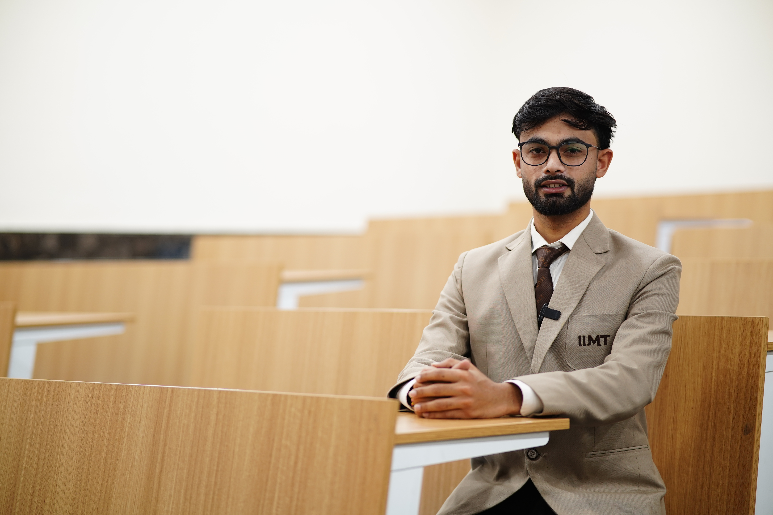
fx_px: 1825
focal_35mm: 85
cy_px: 258
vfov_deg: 16.1
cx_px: 386
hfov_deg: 23.9
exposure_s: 1/50
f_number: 1.8
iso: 250
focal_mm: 85
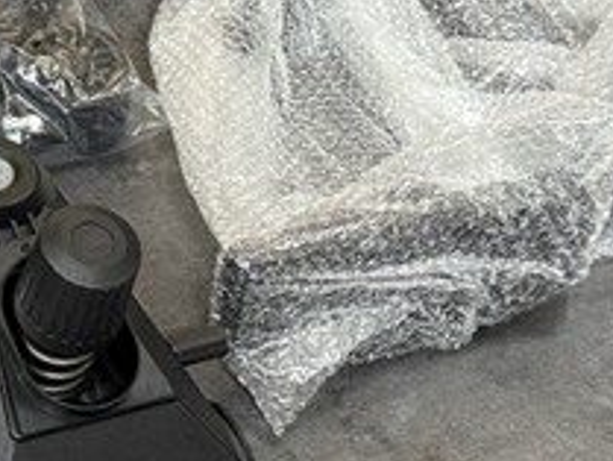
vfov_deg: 8.2
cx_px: -437
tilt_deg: -38.8
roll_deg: -0.4
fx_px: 3172
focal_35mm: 179
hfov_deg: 10.5
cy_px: -131
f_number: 1.78
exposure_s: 1/40
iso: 320
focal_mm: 6.76
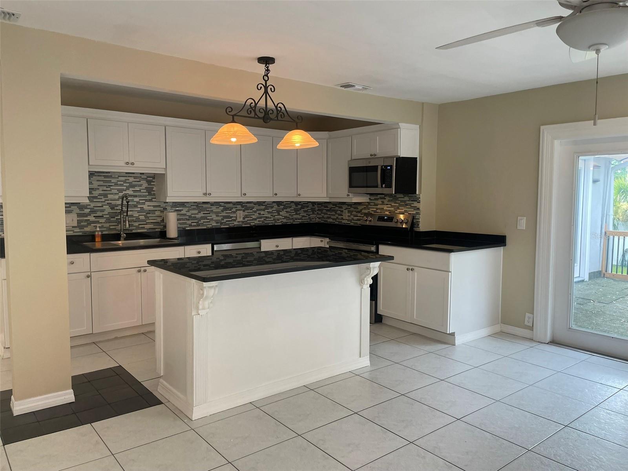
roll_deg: -0.4
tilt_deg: -4.9
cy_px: 236
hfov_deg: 67.3
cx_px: 314
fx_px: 472
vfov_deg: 53.1
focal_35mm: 26
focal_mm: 4.2
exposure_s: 1/120
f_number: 1.6
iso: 100
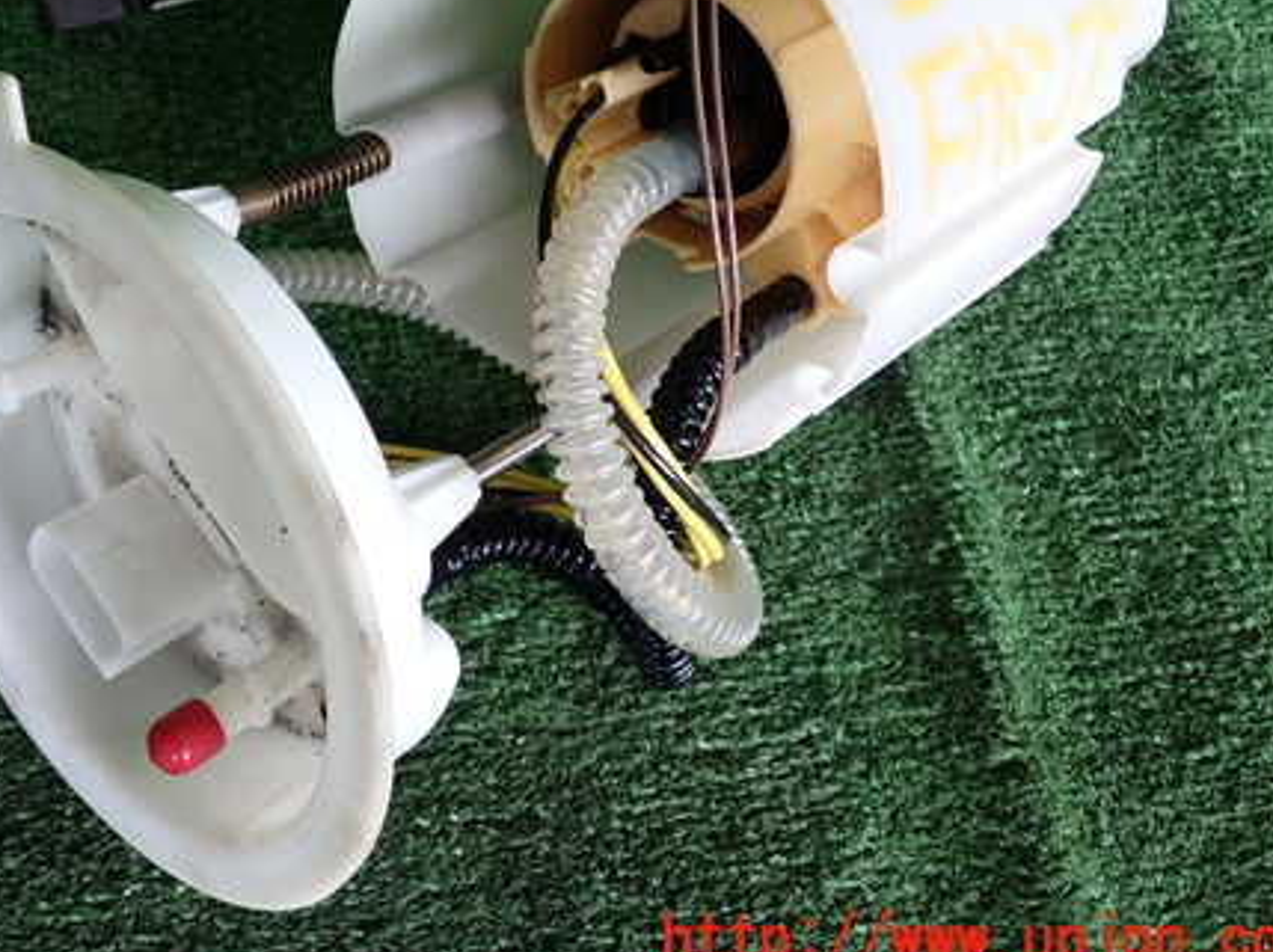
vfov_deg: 34.0
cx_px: 442
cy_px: 311
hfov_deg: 44.3
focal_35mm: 42
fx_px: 1543
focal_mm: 5.4
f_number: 2.3
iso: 125
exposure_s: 1/125
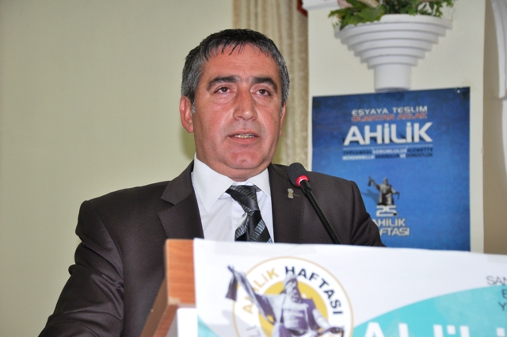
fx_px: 1477
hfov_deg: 19.5
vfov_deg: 13.0
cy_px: 168
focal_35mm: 105
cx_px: 254
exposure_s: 1/60
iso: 640
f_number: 5.3
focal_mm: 70
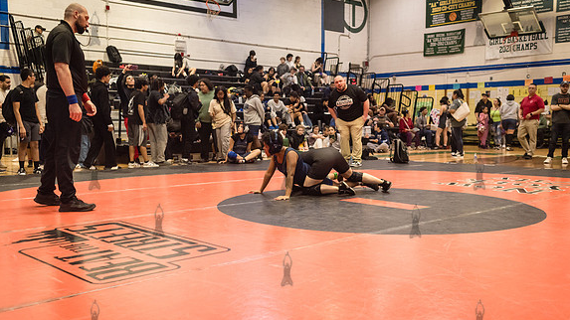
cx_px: 286
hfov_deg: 52.8
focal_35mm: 38
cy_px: 172
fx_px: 574
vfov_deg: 31.2
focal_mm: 35
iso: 5000
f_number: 3.2
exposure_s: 1/400
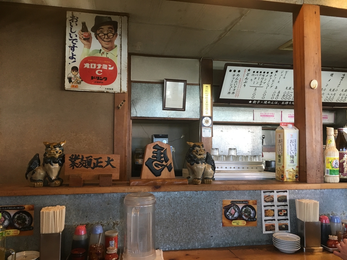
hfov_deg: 61.7
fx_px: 291
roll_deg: -1.0
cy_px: 130
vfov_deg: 48.2
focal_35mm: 29
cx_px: 174
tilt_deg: +1.6
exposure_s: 1/33
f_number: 2.2
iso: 50
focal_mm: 4.15
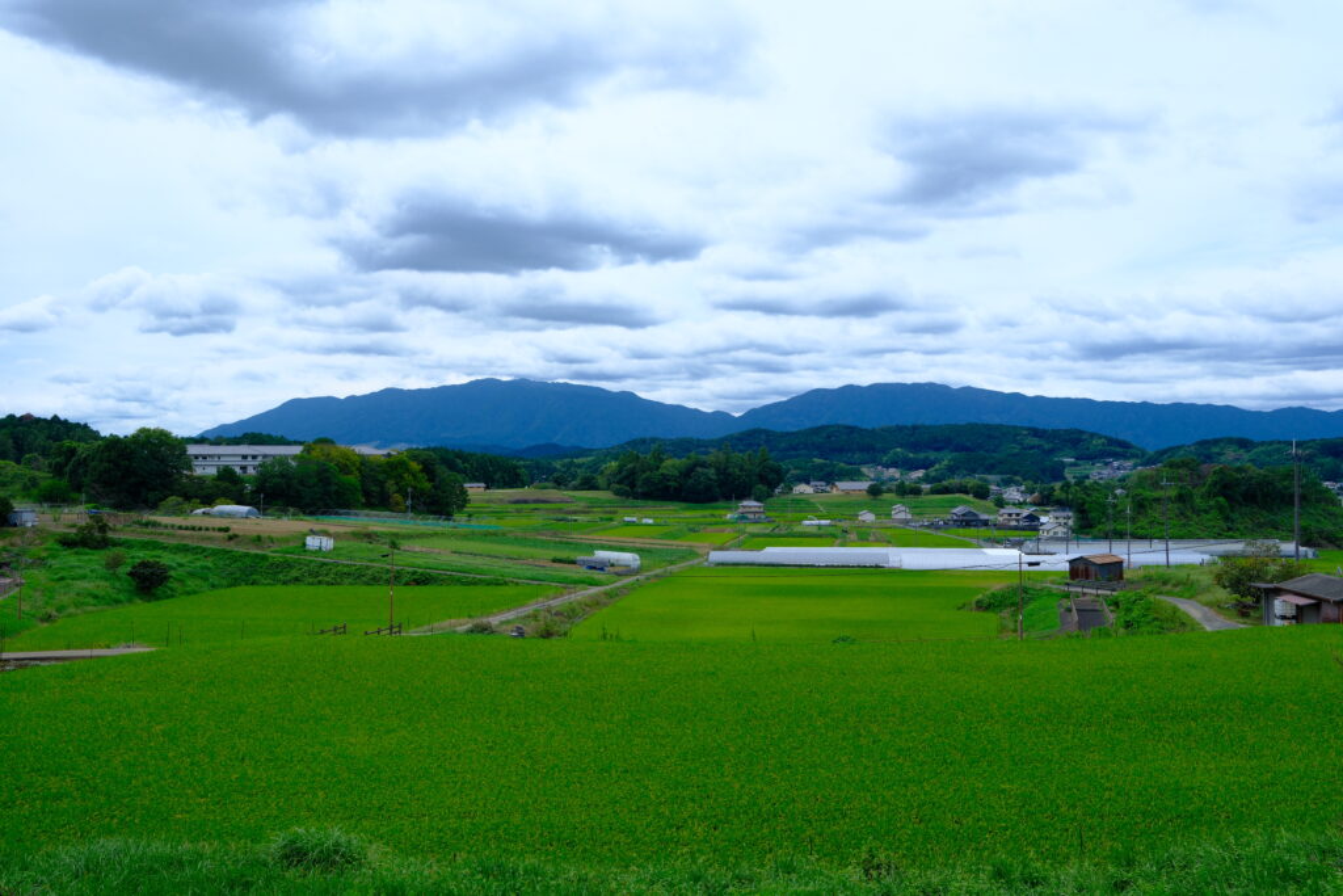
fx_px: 1119
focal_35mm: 30
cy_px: 448
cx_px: 672
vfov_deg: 43.6
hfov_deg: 61.9
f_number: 8
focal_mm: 19.9
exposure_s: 1/350
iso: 250
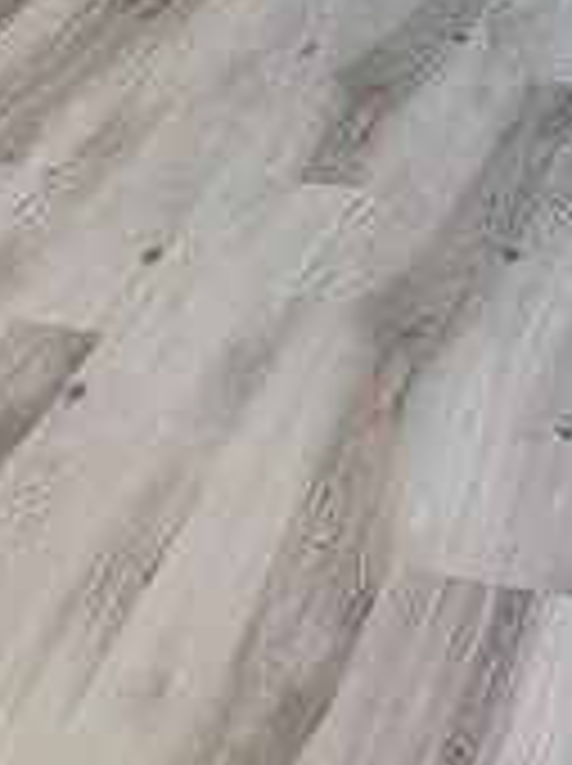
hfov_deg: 15.9
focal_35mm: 92
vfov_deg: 18.9
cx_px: 486
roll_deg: +0.2
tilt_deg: -13.2
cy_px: -364
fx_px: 2032
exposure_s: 1/120
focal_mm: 4.25
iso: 80
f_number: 1.8
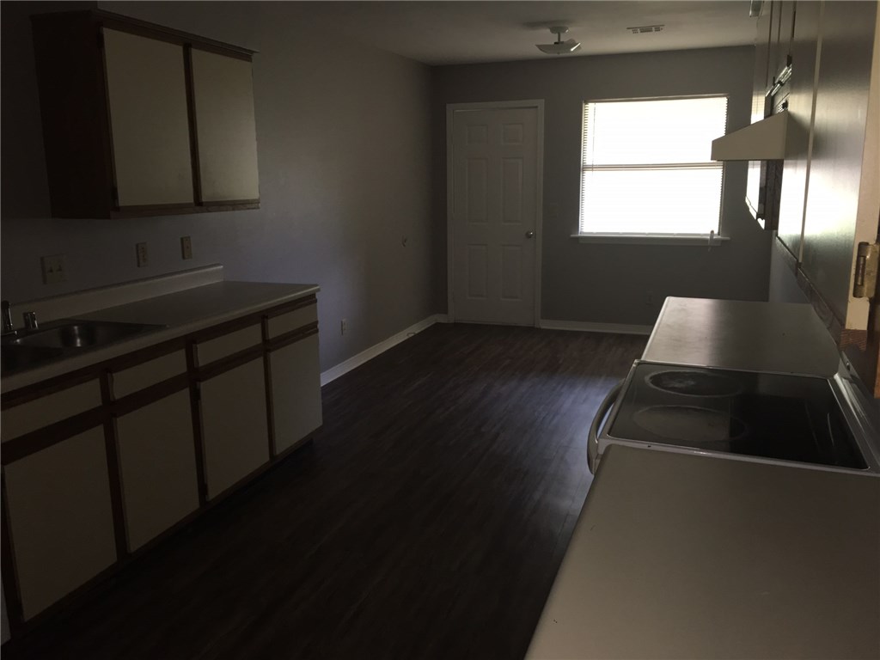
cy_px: 330
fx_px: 737
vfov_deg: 48.2
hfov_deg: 61.7
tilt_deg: -11.6
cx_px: 440
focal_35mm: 29
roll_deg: +1.7
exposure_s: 1/24
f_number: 2.2
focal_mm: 4.15
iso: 64
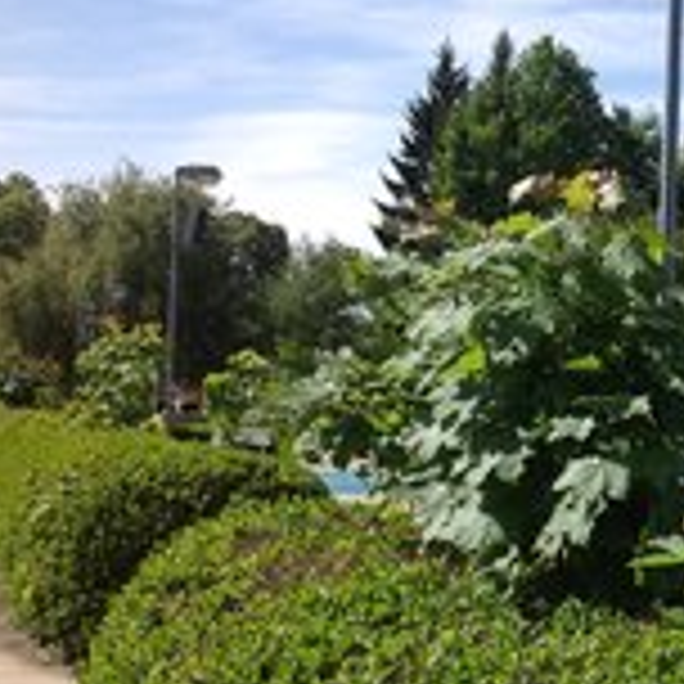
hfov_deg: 21.8
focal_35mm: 75
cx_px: 752
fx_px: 1677
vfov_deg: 23.0
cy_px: 387
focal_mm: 4.28
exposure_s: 1/1592
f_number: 2.4
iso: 80
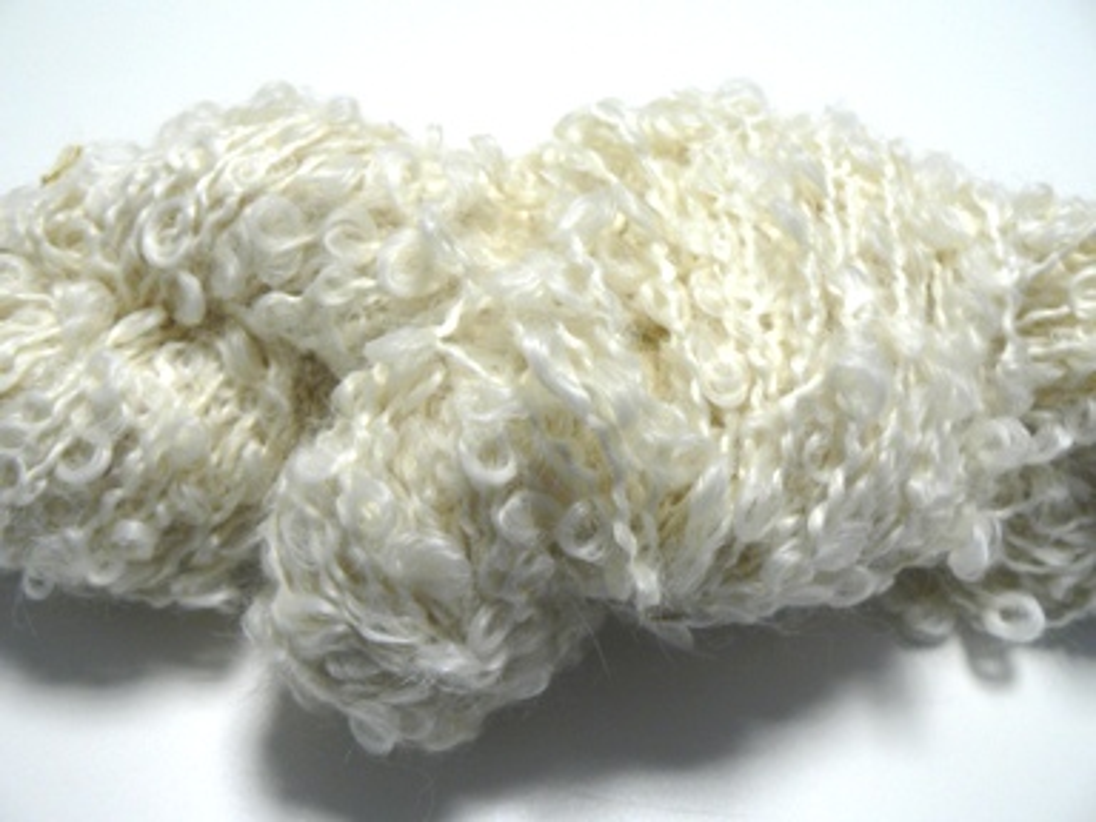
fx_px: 1140
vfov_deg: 39.7
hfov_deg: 51.4
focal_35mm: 36
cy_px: 411
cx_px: 548
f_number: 2.8
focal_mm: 6
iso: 100
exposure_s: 1/30
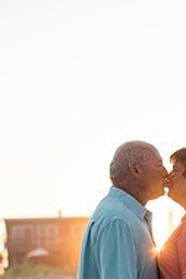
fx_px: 1498
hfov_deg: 7.1
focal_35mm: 193
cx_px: 201
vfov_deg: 10.6
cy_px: 283
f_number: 3.5
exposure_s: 1/2500
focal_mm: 82
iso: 800
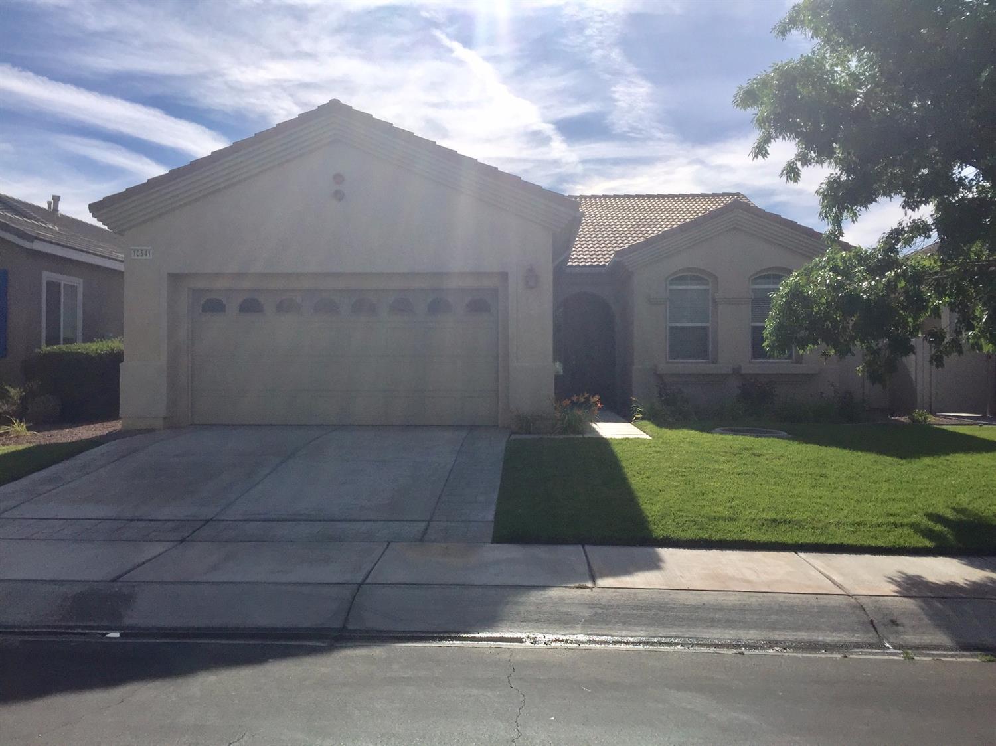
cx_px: 498
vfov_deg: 48.2
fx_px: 834
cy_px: 373
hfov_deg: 61.7
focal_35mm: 29
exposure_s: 1/5650
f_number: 2.2
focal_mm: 4.15
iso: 32
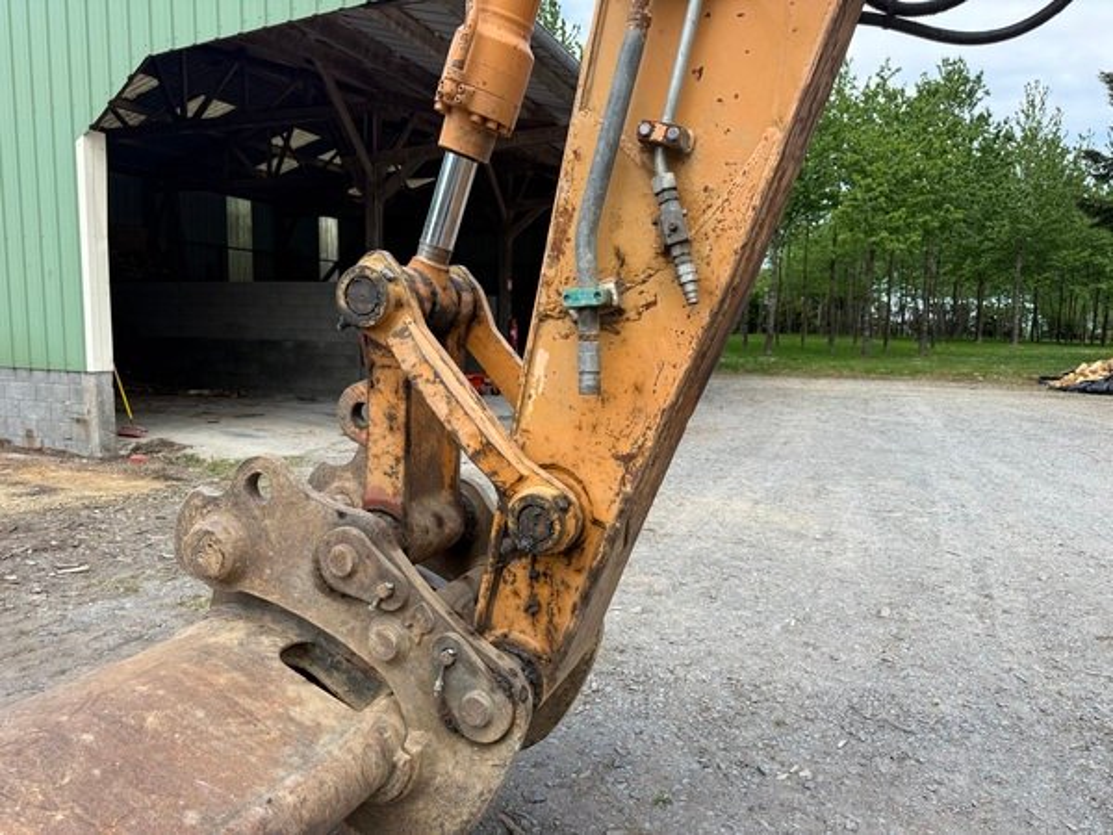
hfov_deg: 71.6
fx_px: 772
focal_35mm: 24
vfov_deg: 56.8
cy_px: 418
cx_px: 556
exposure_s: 1/1139
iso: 80
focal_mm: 6.76
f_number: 1.78
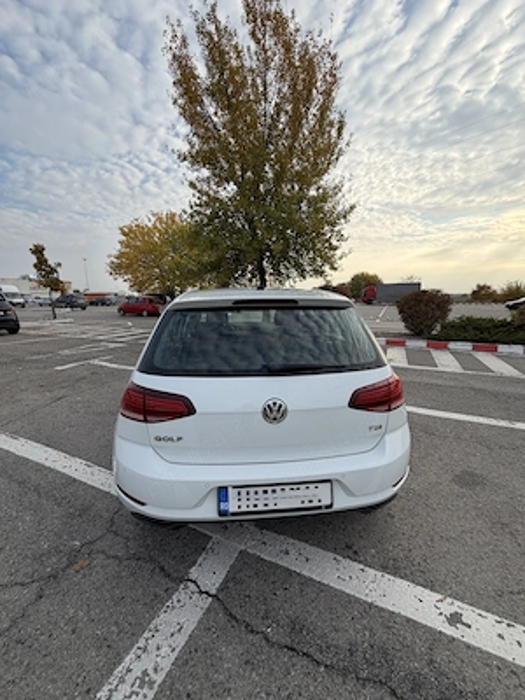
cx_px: 262
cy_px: 350
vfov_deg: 102.1
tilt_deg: -8.4
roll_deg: -0.2
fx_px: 283
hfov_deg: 85.7
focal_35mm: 14
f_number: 2.2
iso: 32
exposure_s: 1/770
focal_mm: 2.22
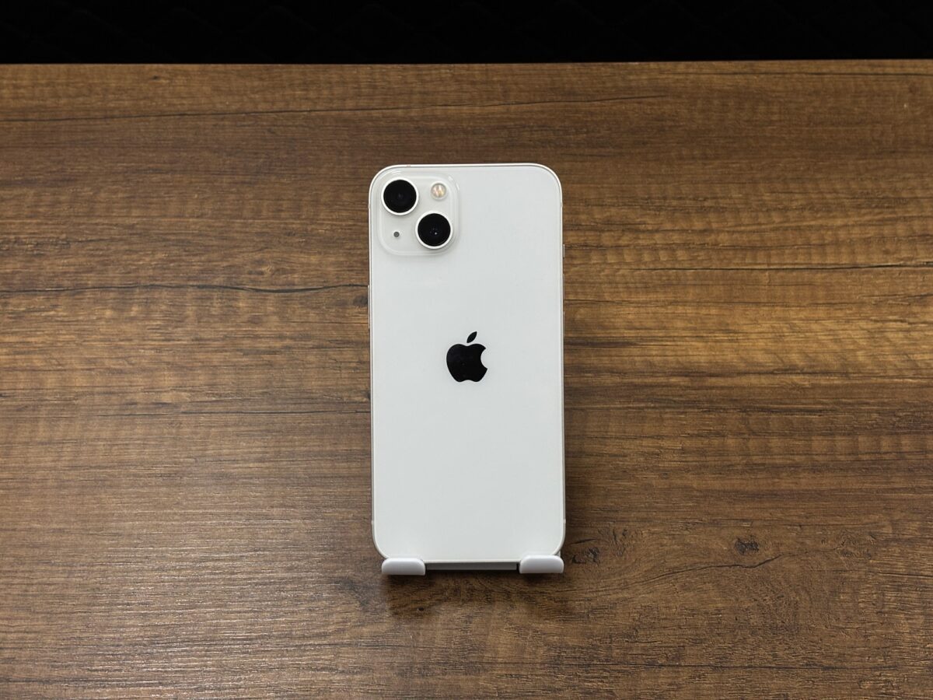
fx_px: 1402
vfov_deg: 28.0
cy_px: 350
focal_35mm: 52
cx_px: 466
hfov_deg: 36.8
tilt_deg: -48.8
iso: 32
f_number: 1.6
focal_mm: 5.96
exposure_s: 1/50
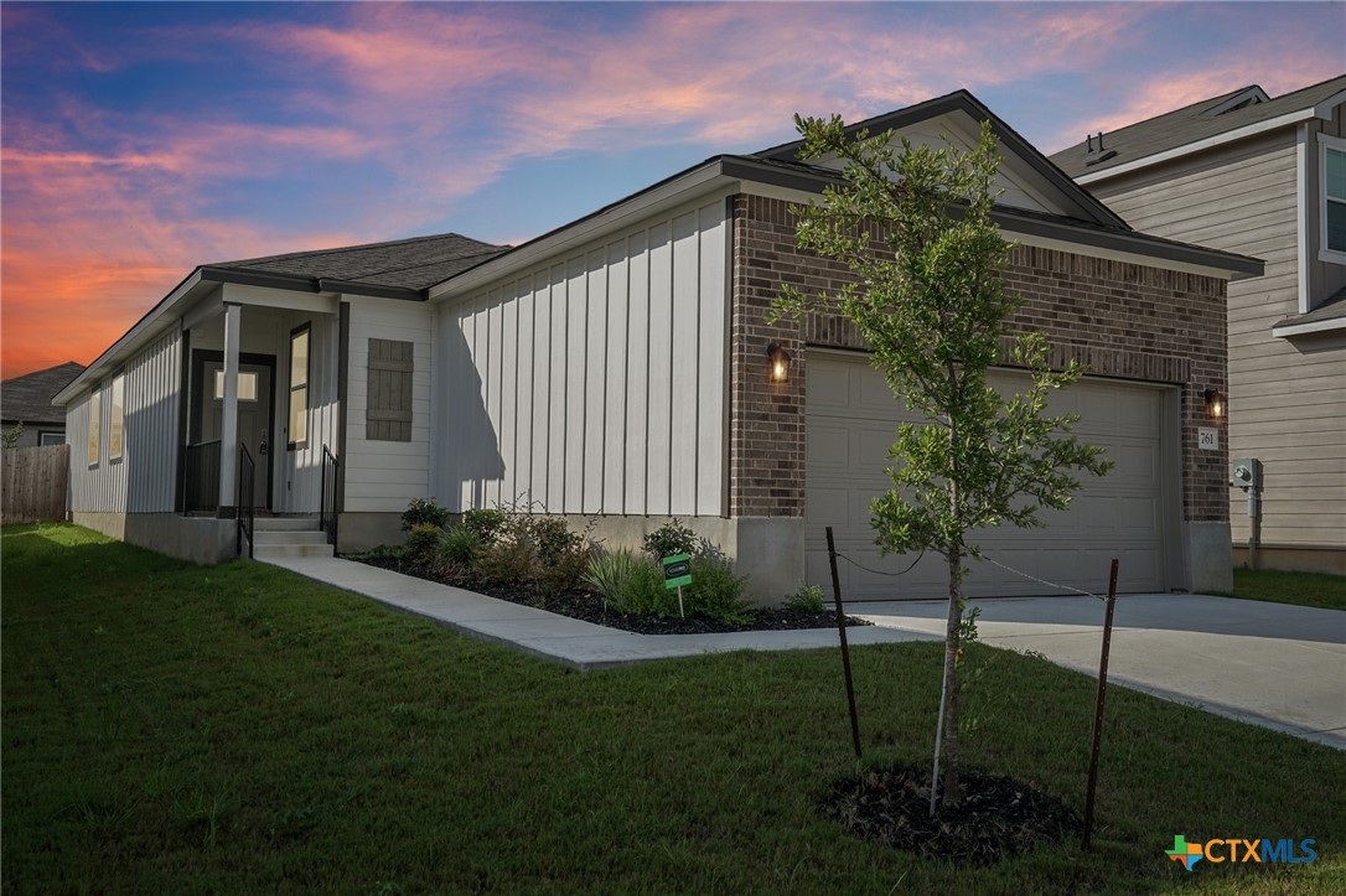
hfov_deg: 58.7
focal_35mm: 32
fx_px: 1196
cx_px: 673
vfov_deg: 41.1
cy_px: 448
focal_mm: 32
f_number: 8
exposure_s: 1/500
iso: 200
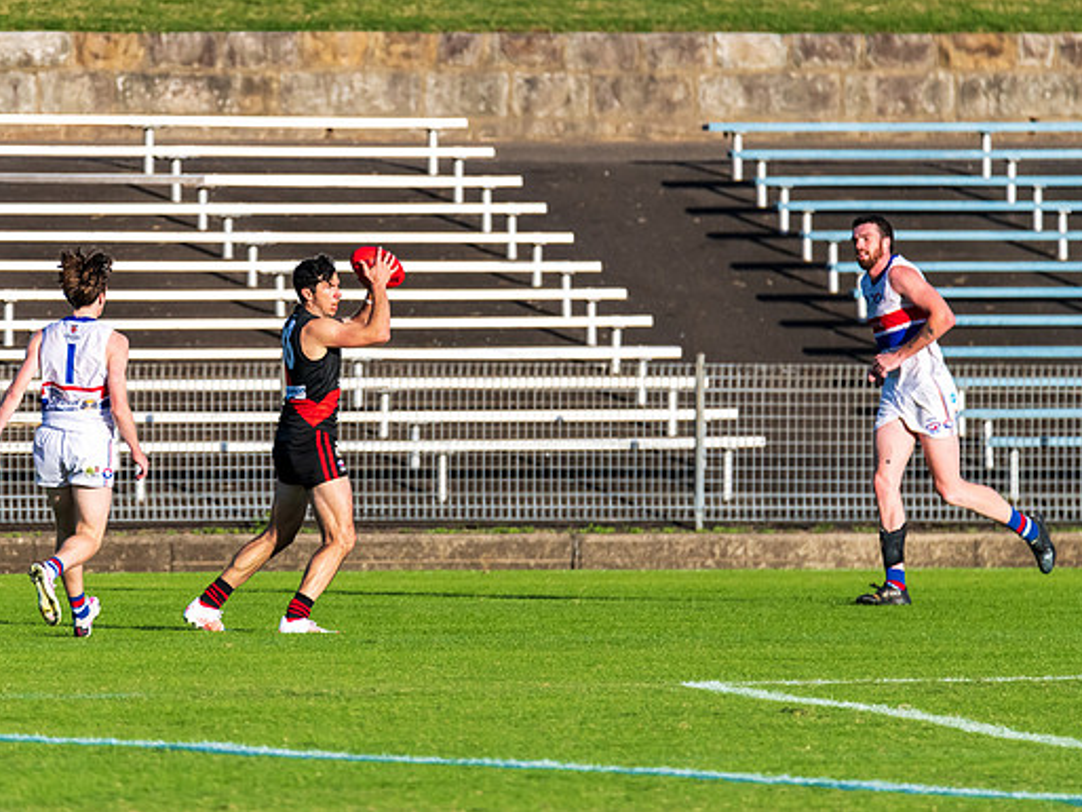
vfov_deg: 1.9
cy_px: 325
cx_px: 378
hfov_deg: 2.5
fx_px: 24887
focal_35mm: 796
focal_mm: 600
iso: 1000
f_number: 6.3
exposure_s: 1/5000
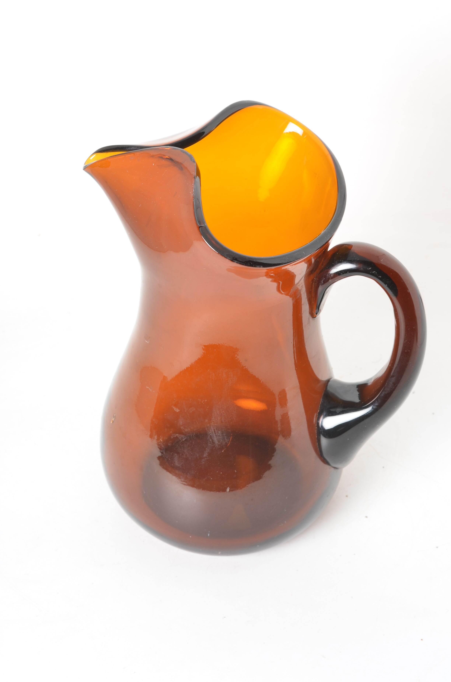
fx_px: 1416
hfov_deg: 18.1
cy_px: 341
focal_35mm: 75
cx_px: 226
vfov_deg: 27.0
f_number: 11
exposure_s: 1/125
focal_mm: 50
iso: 100
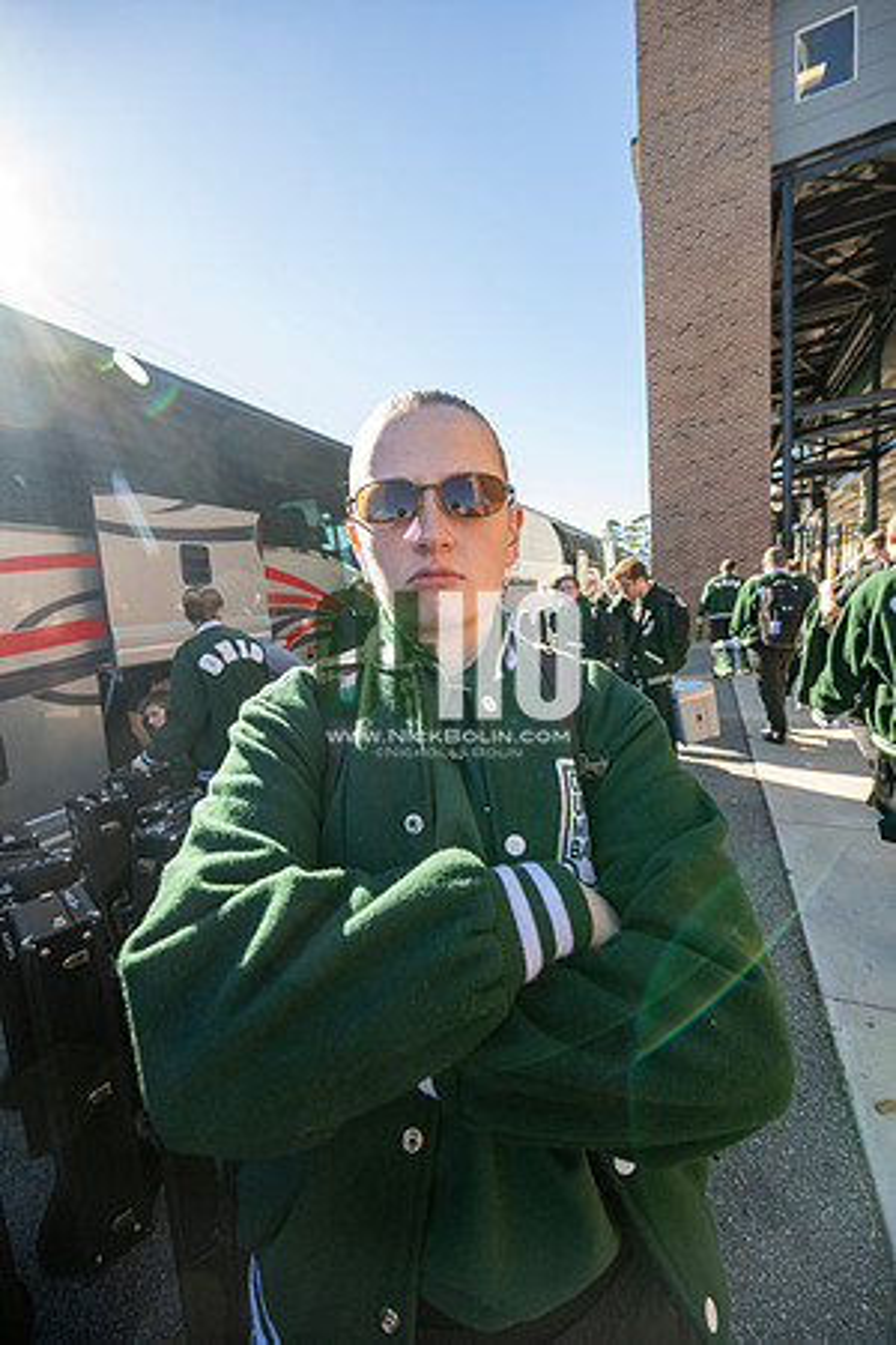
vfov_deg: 104.3
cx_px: 448
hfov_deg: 81.2
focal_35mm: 14
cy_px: 672
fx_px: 523
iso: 1250
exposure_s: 1/2000
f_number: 5
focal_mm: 14
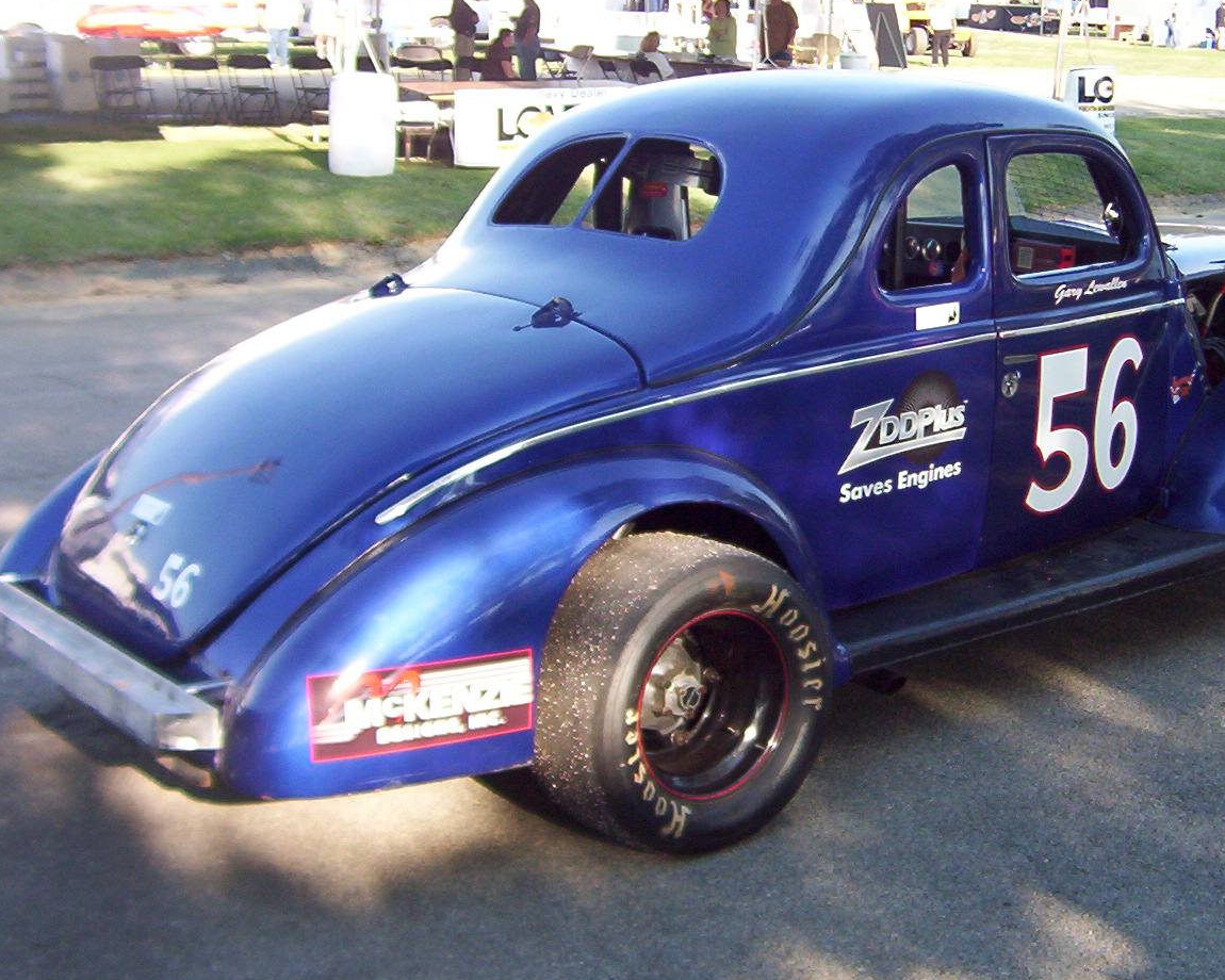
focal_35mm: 50
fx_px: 1813
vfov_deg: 30.1
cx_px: 834
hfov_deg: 36.9
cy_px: 352
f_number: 2.76
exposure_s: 1/421
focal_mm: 5.54
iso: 100
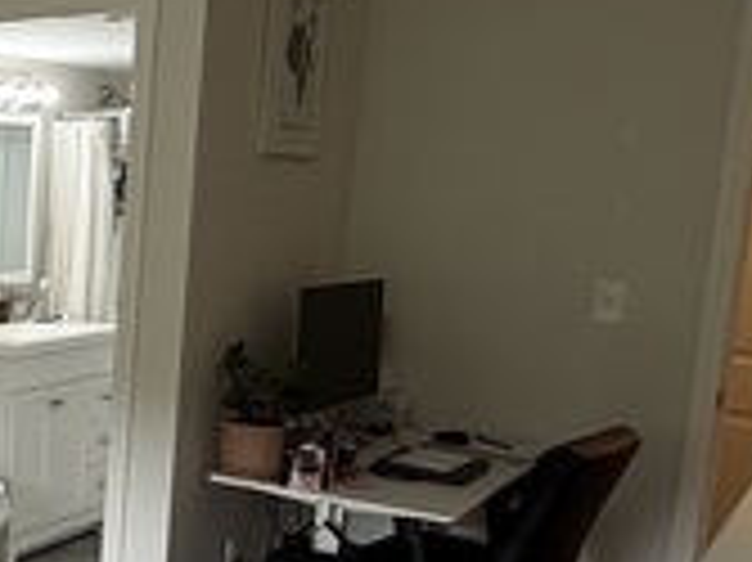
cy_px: 378
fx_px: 1216
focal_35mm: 56
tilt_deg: -8.7
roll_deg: -0.6
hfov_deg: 26.9
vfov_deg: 25.9
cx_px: -304
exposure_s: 1/120
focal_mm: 2.22
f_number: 2.2
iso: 100
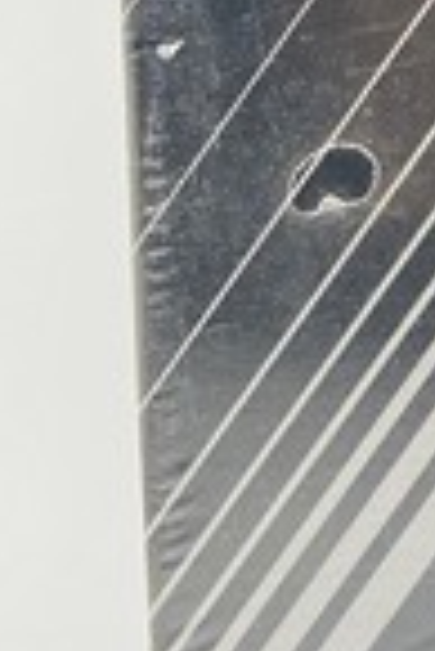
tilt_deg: -20.2
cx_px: 1112
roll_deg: +0.3
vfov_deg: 13.0
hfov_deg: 8.6
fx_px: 2586
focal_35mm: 143
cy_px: -525
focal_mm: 4.25
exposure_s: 1/122
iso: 80
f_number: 1.8
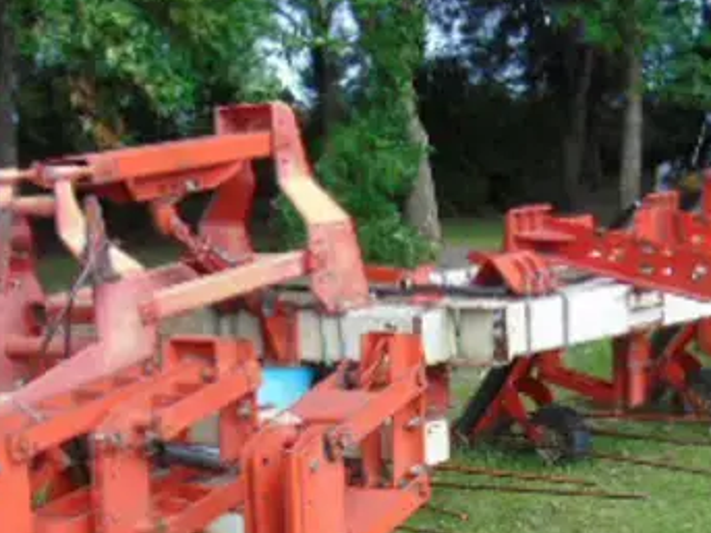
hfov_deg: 27.7
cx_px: 419
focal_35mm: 70
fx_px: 1437
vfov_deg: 20.3
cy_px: 533
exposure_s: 1/500
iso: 80
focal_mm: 4.5
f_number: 3
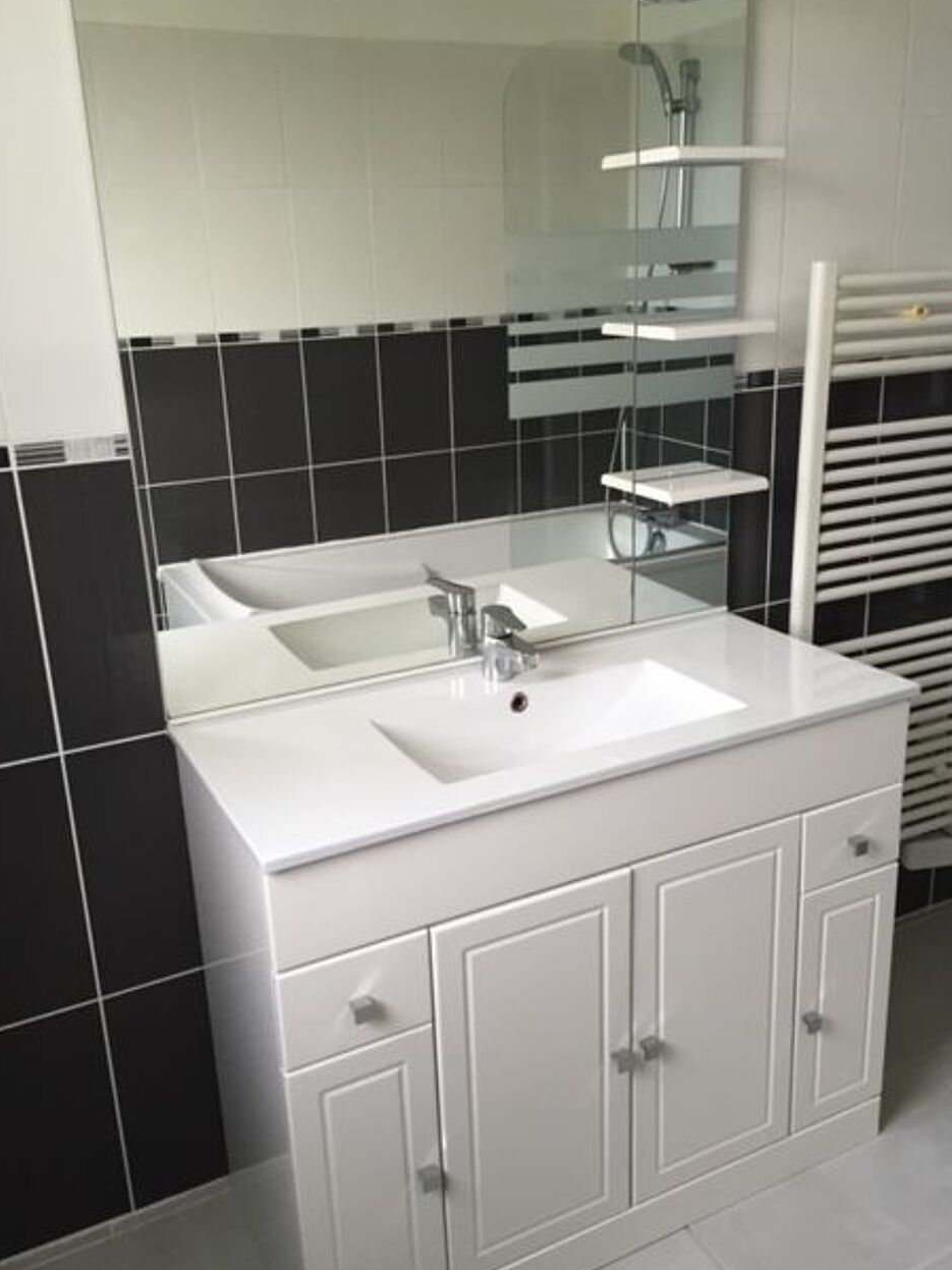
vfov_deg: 58.4
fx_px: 1137
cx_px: 500
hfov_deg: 45.4
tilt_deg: -18.1
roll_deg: +1.7
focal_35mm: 31
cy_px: 631
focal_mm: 4.15
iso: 50
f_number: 2.2
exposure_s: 1/33
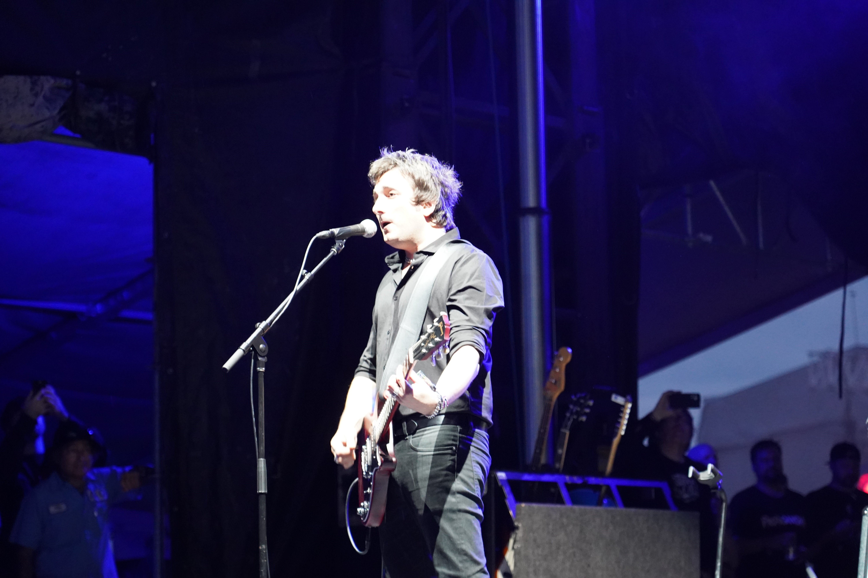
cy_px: 289
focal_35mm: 105
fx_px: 2531
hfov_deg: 19.5
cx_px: 434
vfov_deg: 13.0
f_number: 4
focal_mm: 105
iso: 8000
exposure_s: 1/125
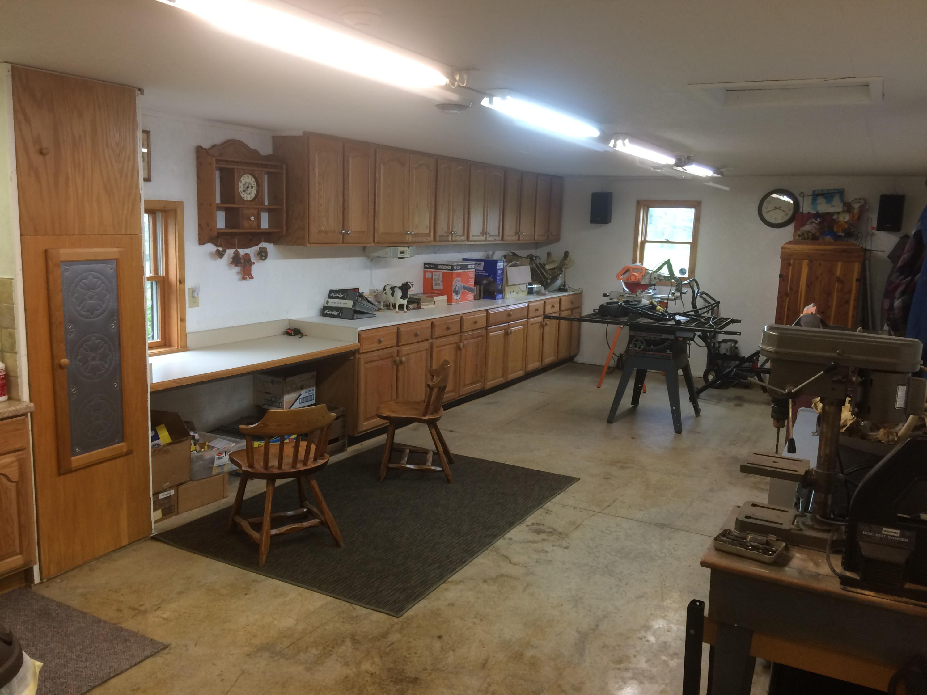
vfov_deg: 48.2
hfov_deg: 61.7
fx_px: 777
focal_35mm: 29
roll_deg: -0.8
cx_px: 464
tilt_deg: -9.9
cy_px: 348
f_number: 2.2
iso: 80
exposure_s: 1/30
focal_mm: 4.15
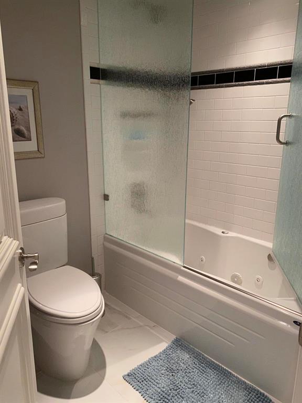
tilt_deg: -13.7
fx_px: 302
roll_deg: +0.5
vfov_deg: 67.3
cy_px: 202
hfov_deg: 53.1
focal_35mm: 26
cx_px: 151
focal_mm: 4.25
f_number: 1.8
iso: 160
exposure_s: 1/60
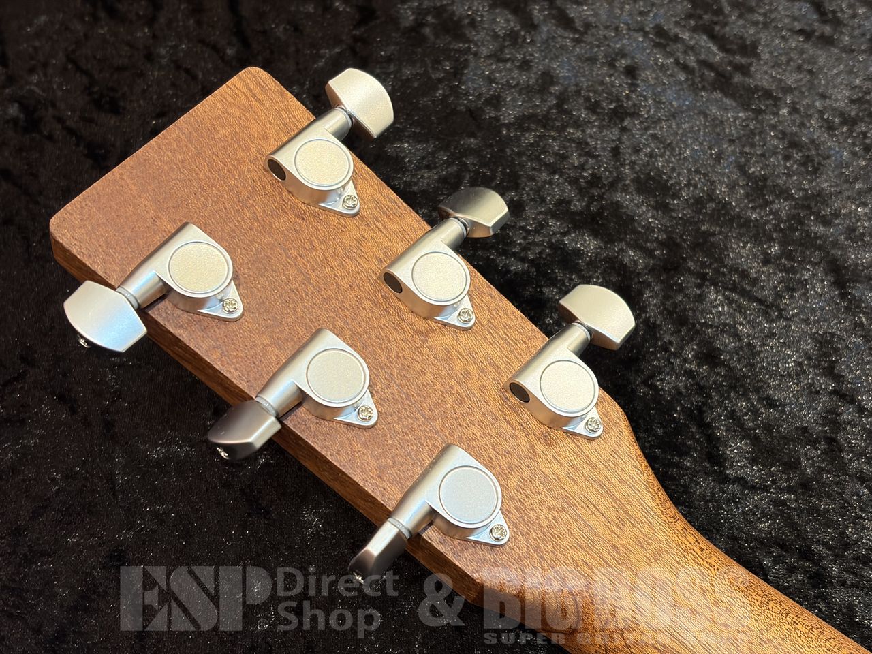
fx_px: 1310
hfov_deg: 36.8
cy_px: 327
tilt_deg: -54.1
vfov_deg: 28.0
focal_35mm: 52
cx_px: 436
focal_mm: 5.96
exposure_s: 1/60
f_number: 1.6
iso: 125
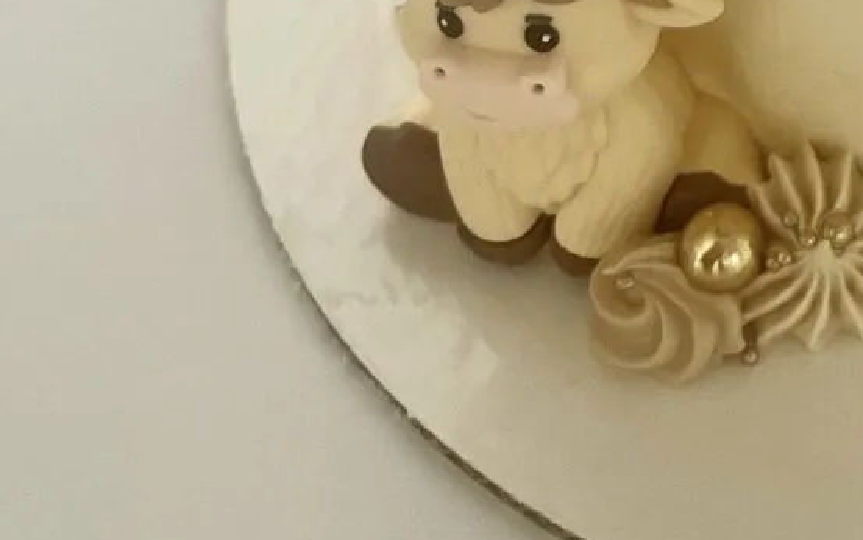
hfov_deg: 19.0
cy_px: -685
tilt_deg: -32.8
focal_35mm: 102
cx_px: 1086
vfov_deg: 11.1
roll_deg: +0.3
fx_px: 2400
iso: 125
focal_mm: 5.1
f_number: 1.6
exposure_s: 1/121
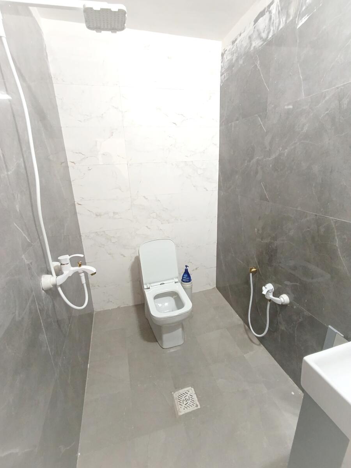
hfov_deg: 78.1
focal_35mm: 16
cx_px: 176
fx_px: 216
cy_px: 234
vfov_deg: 94.5
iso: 500
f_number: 2.2
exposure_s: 1/50
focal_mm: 1.65
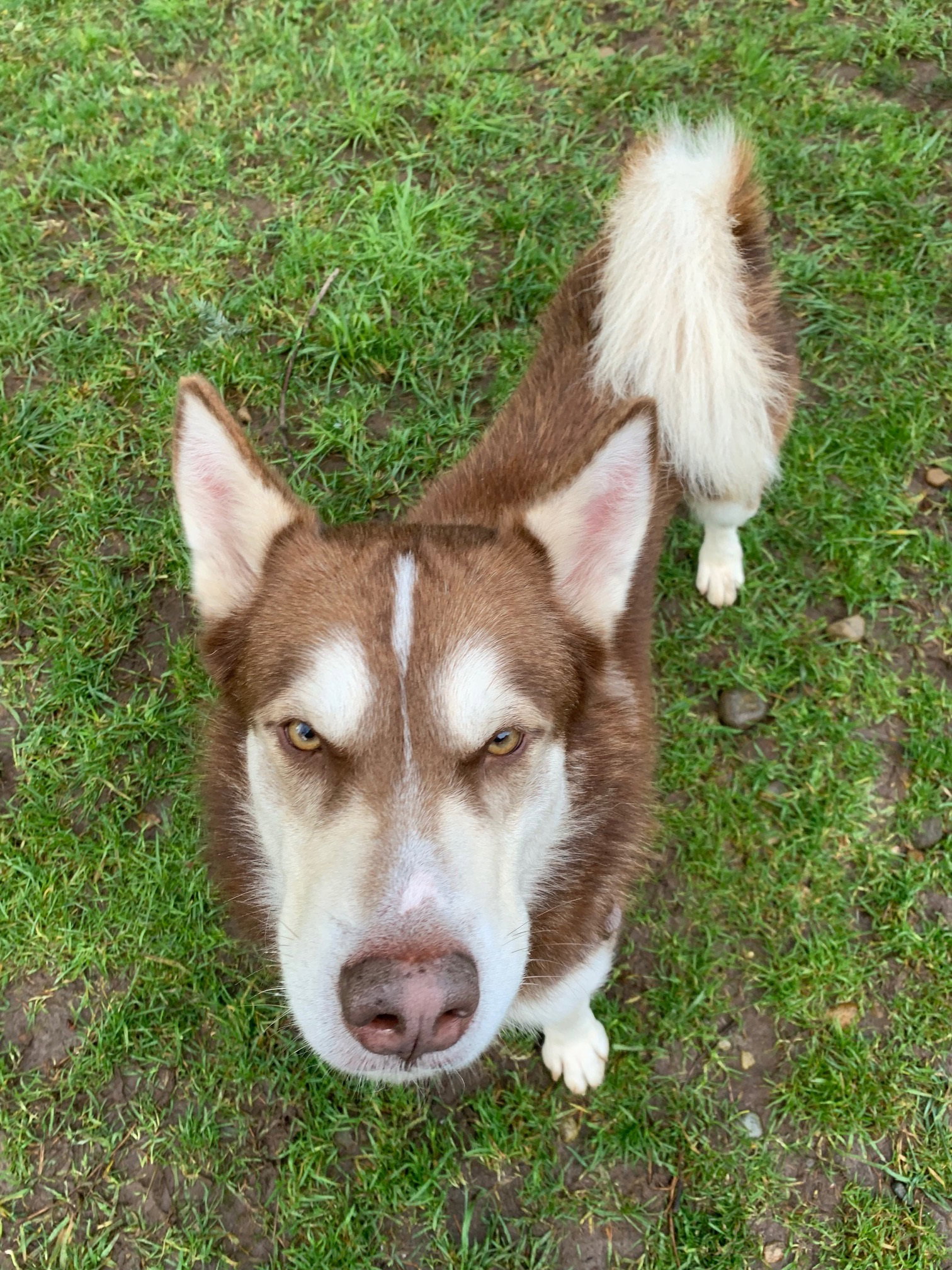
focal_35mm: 26
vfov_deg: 67.3
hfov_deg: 53.1
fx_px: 953
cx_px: 476
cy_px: 635
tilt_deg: -61.3
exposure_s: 1/122
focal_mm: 4.25
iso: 25
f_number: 1.8
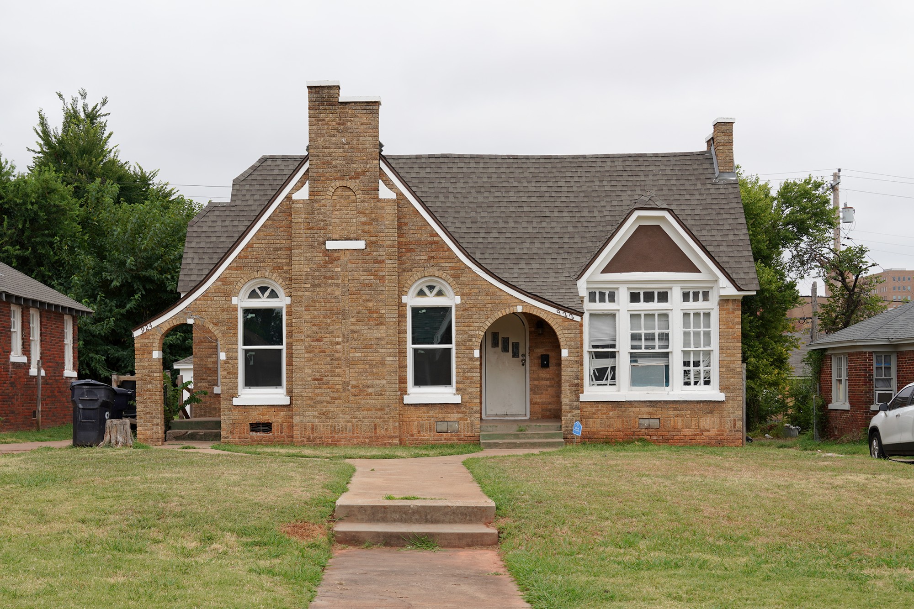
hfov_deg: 48.5
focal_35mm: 40
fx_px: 1016
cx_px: 457
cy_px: 304
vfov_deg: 33.4
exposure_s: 1/100
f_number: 7.1
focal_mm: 40
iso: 100
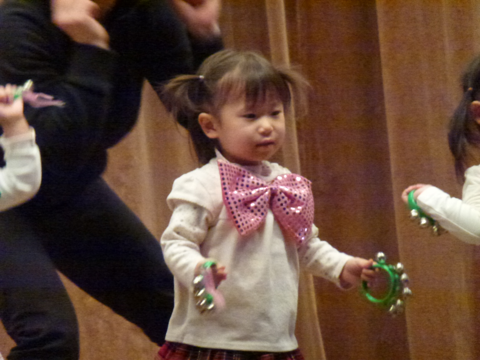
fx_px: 5325
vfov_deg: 3.9
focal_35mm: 384
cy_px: 180
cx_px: 240
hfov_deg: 5.2
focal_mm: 68.8
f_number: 5.9
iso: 1600
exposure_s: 1/80
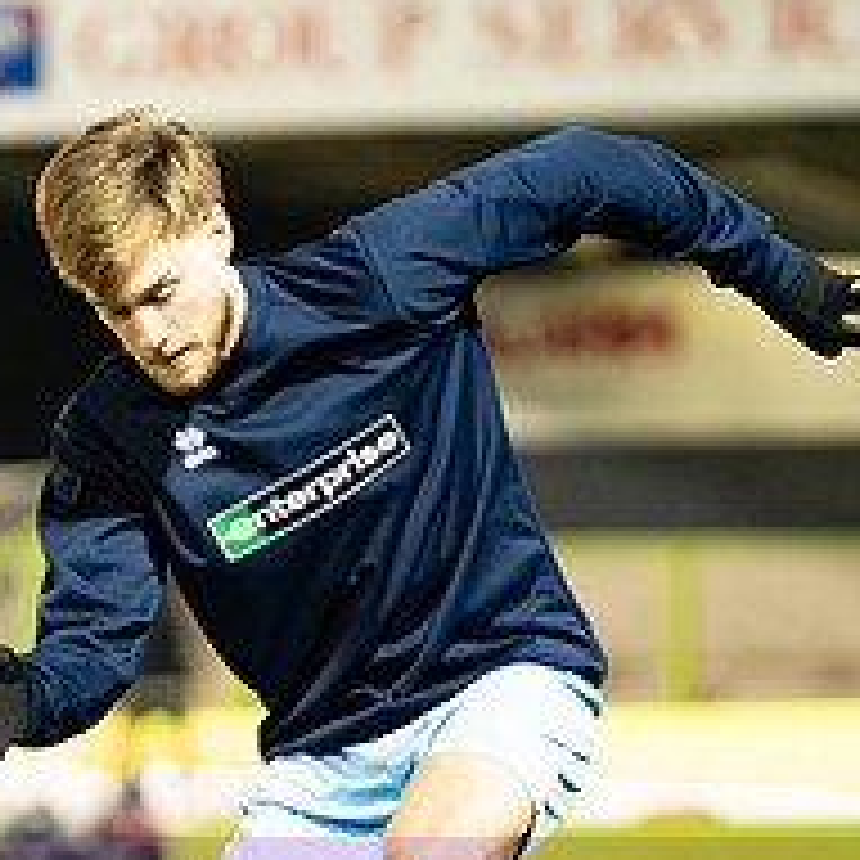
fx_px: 12564
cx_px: 117
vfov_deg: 3.9
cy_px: 808
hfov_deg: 3.9
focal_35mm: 447
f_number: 1.4
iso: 3200
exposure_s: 1/1600
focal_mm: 85
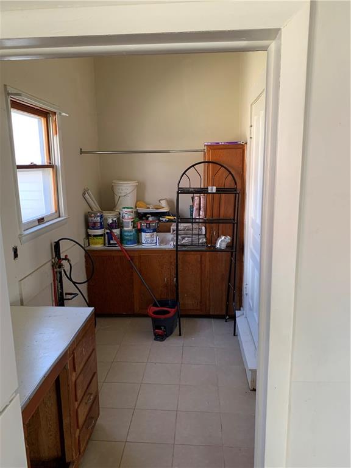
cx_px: 176
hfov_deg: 53.1
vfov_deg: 67.3
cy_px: 234
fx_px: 352
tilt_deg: -11.3
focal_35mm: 26
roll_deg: +1.7
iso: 125
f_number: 1.8
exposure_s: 1/60
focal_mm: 4.25
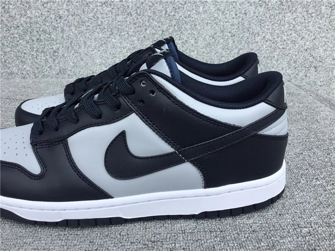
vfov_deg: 45.4
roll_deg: +0.7
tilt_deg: -24.6
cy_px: 126
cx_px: 168
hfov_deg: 58.4
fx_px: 300
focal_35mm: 31
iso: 25
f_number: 2.4
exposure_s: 1/431
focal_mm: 3.3
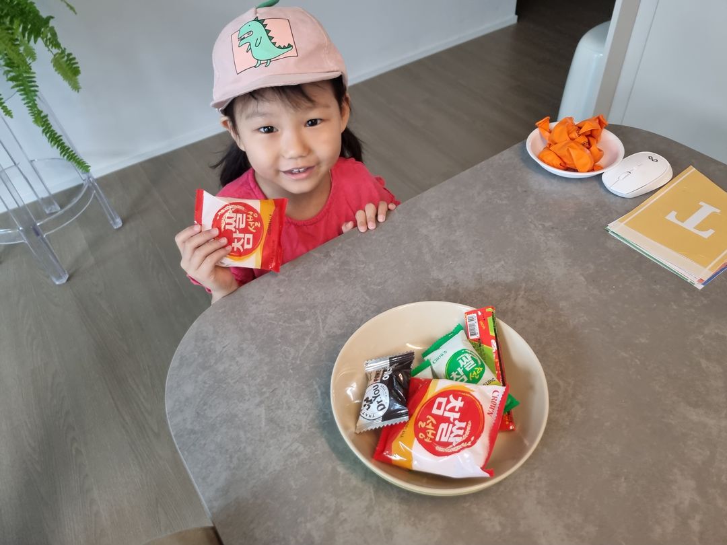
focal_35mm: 26
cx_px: 364
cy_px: 272
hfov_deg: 67.3
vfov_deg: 53.1
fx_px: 546
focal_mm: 5.4
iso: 320
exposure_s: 1/120
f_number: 1.8
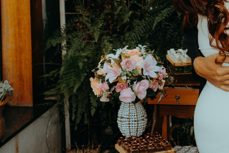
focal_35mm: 103
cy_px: -4
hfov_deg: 19.2
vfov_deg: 13.1
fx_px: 655
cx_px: 238
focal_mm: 41
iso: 100
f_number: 5
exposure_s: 1/200
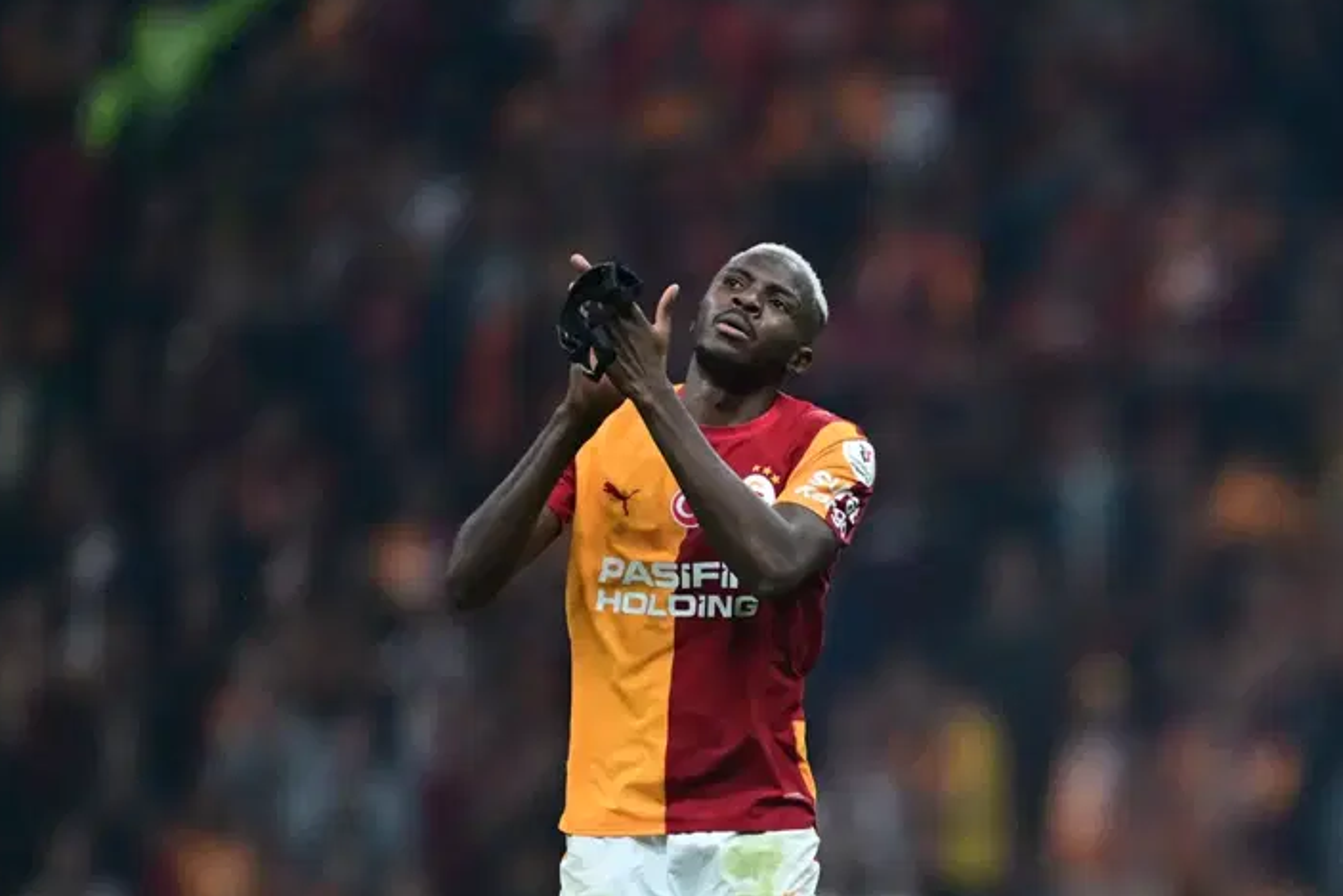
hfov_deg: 4.1
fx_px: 18693
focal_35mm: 501
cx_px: 674
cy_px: 511
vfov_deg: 2.7
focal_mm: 400
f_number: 2.8
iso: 3200
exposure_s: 1/2500
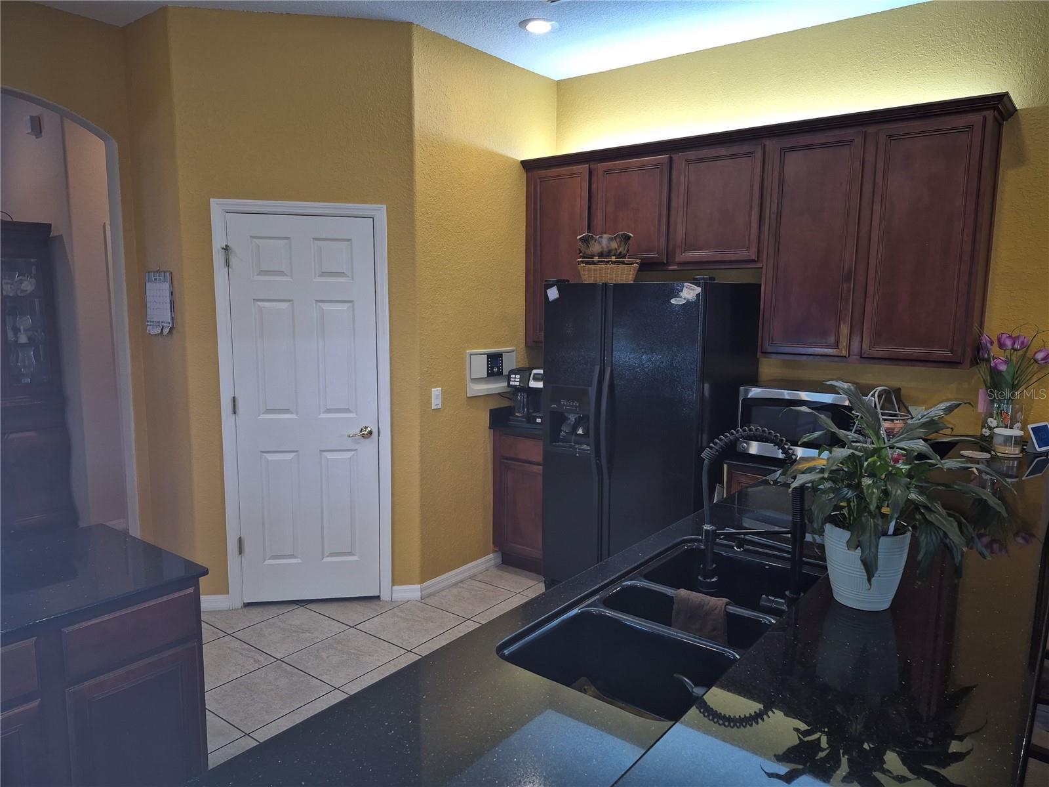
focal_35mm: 23
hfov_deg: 73.9
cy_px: 394
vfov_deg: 58.9
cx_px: 524
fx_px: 697
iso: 100
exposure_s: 1/30
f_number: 1.8
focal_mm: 5.4
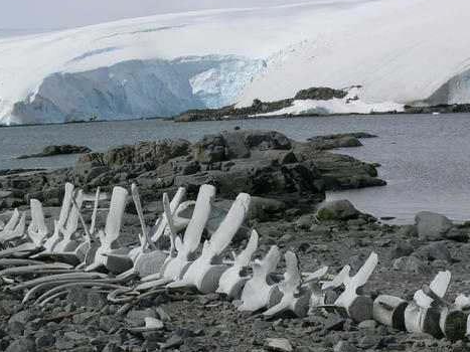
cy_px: 270
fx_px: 814
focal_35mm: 60
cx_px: 204
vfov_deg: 24.1
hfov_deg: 32.2
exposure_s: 1/1000
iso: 100
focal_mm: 7.4
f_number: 6.3
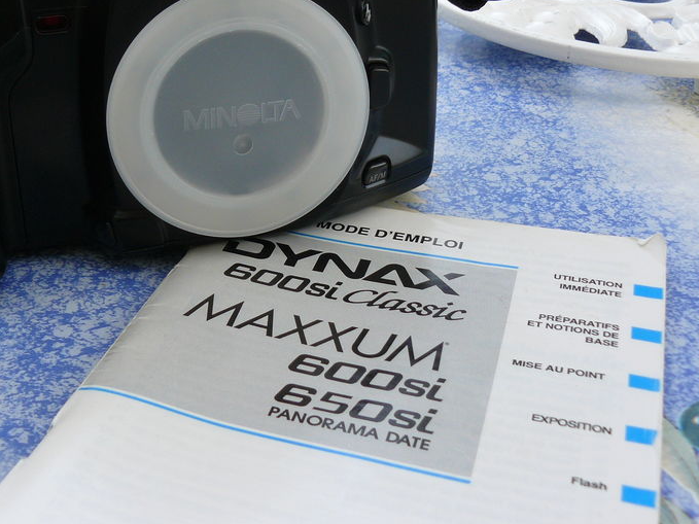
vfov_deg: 27.2
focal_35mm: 53
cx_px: 250
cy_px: 145
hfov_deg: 35.9
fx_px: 1070
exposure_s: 1/200
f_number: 4
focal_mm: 6
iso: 100
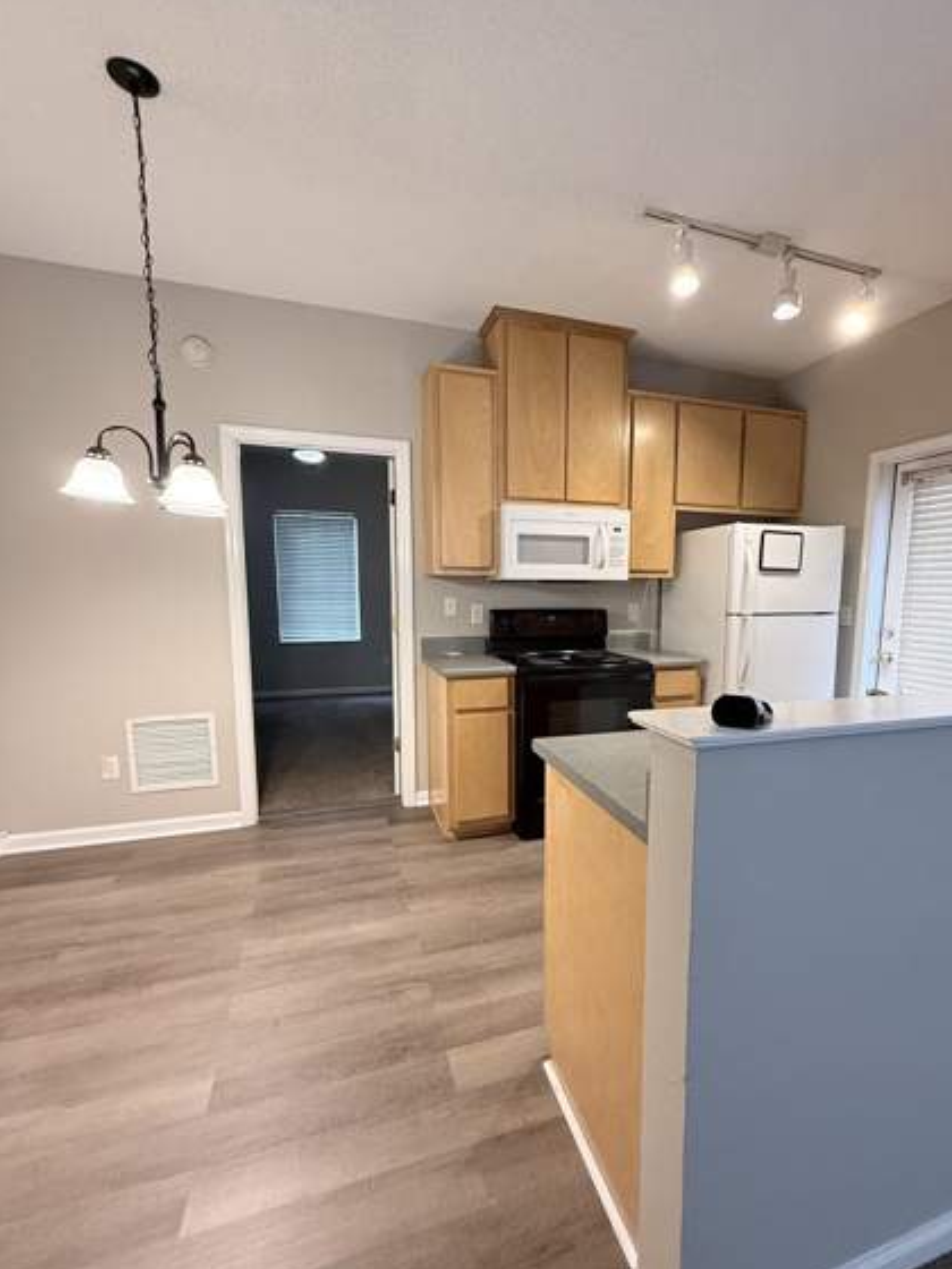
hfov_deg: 77.7
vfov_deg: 94.4
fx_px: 587
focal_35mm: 16
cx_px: 537
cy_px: 664
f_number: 2.2
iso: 500
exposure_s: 1/60
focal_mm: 2.22
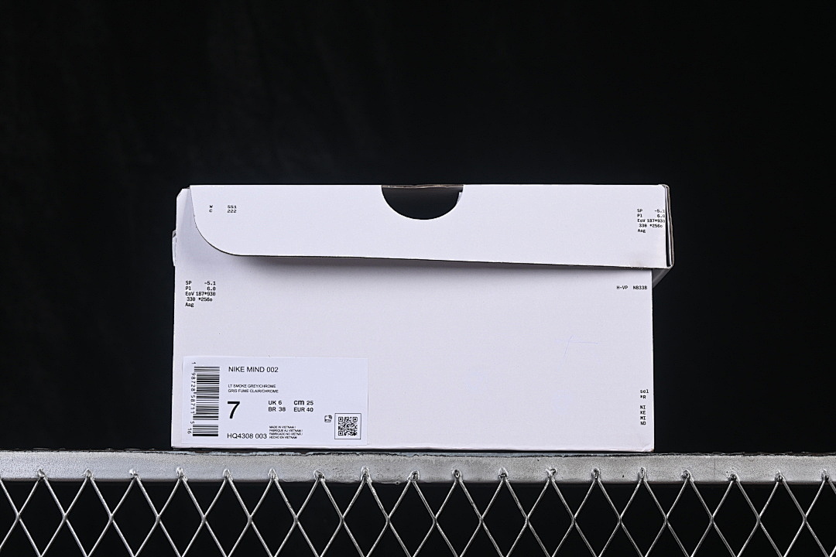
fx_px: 1742
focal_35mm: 75
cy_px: 278
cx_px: 418
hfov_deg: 27.0
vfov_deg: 18.2
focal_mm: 50
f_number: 8
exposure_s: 1/80
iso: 160
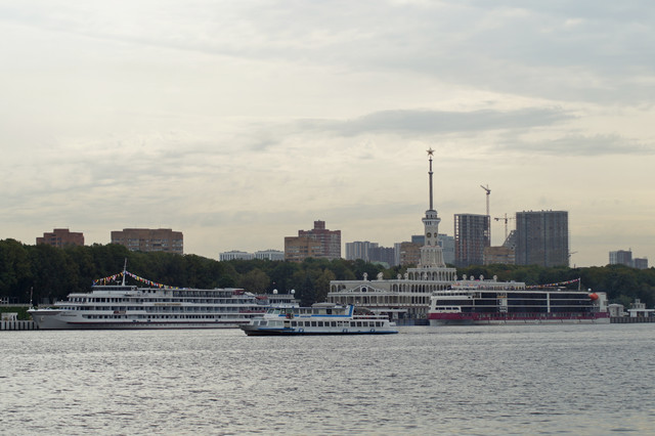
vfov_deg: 12.2
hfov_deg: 18.2
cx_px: 328
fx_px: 2046
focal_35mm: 112
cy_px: 218
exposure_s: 1/500
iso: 100
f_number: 6.3
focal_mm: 75
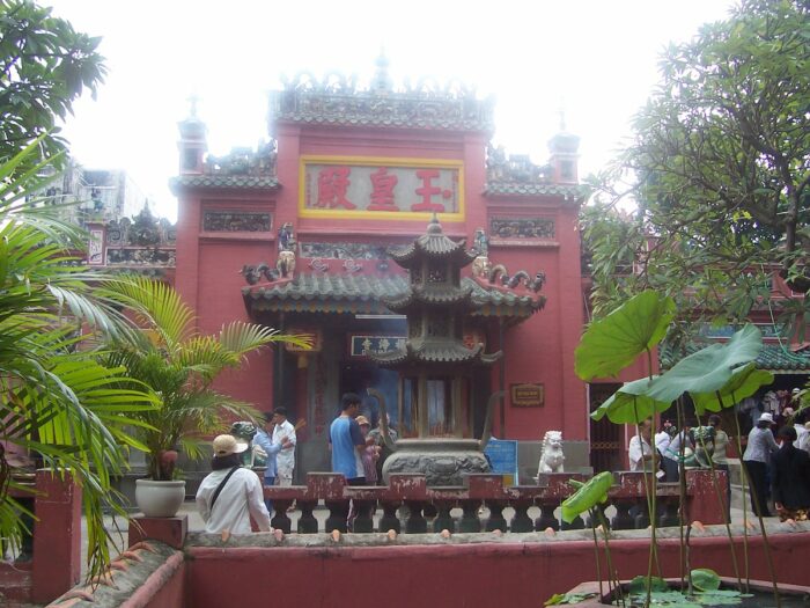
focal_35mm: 37
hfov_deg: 50.1
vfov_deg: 38.7
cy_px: 304
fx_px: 866
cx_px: 405
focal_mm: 5.6
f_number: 2.8
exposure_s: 1/350
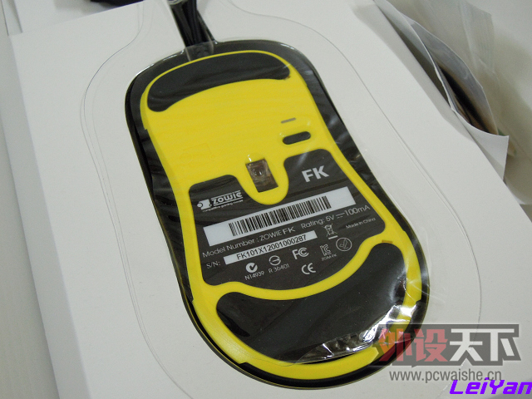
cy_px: 200
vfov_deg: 29.1
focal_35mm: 50
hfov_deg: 38.2
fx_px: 768
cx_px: 266
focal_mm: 9
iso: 400
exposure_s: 1/25
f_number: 3.7
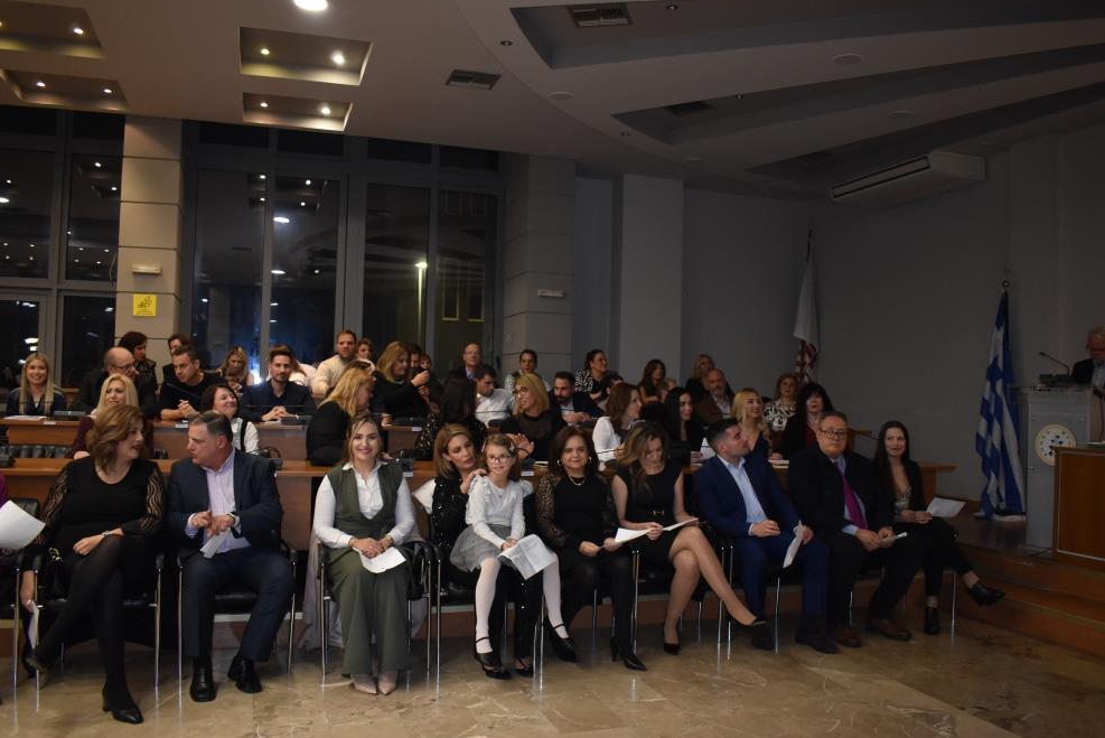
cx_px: 556
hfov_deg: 65.4
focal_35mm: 28
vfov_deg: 46.4
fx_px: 860
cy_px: 375
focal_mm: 18
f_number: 3.5
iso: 1250
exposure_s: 1/125
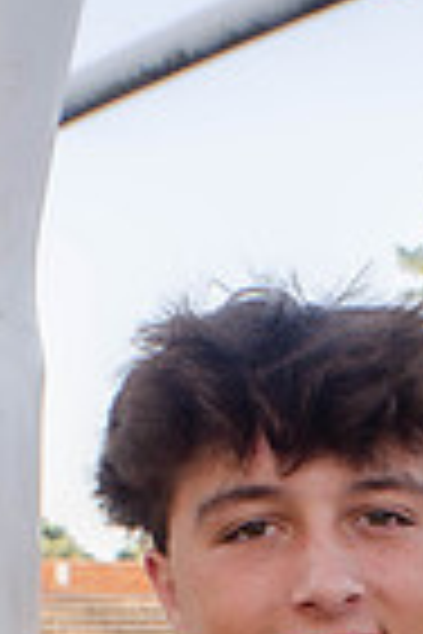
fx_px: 2943
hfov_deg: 8.2
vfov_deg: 11.9
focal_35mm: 167
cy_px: 845
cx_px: 369
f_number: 6.3
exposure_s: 1/160
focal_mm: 35
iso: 200
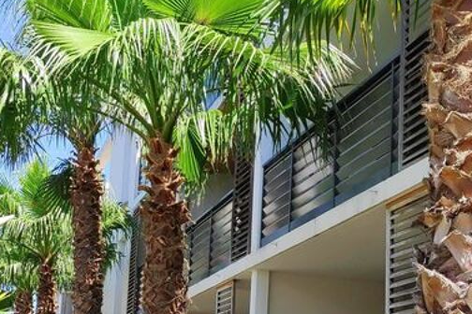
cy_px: 282
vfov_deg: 24.0
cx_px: 221
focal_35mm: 55
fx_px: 721
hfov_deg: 36.2
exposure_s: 1/1036
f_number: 1.9
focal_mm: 3.94
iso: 100
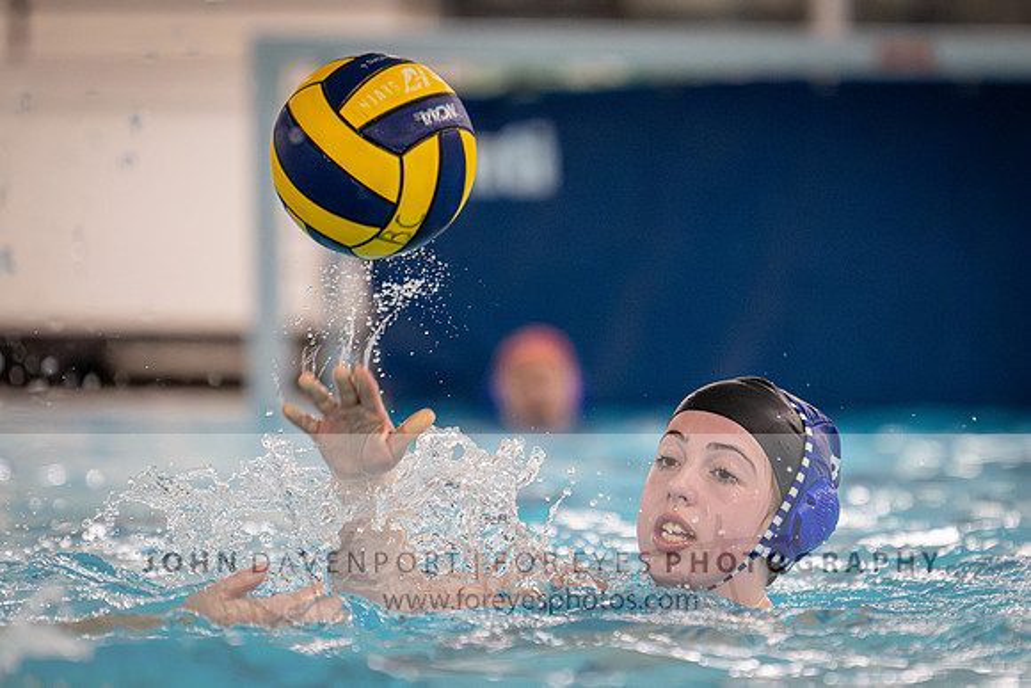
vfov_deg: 3.4
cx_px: 610
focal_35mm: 405
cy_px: 353
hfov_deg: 5.1
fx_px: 11589
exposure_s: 1/1000
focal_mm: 280
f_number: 4
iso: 14400
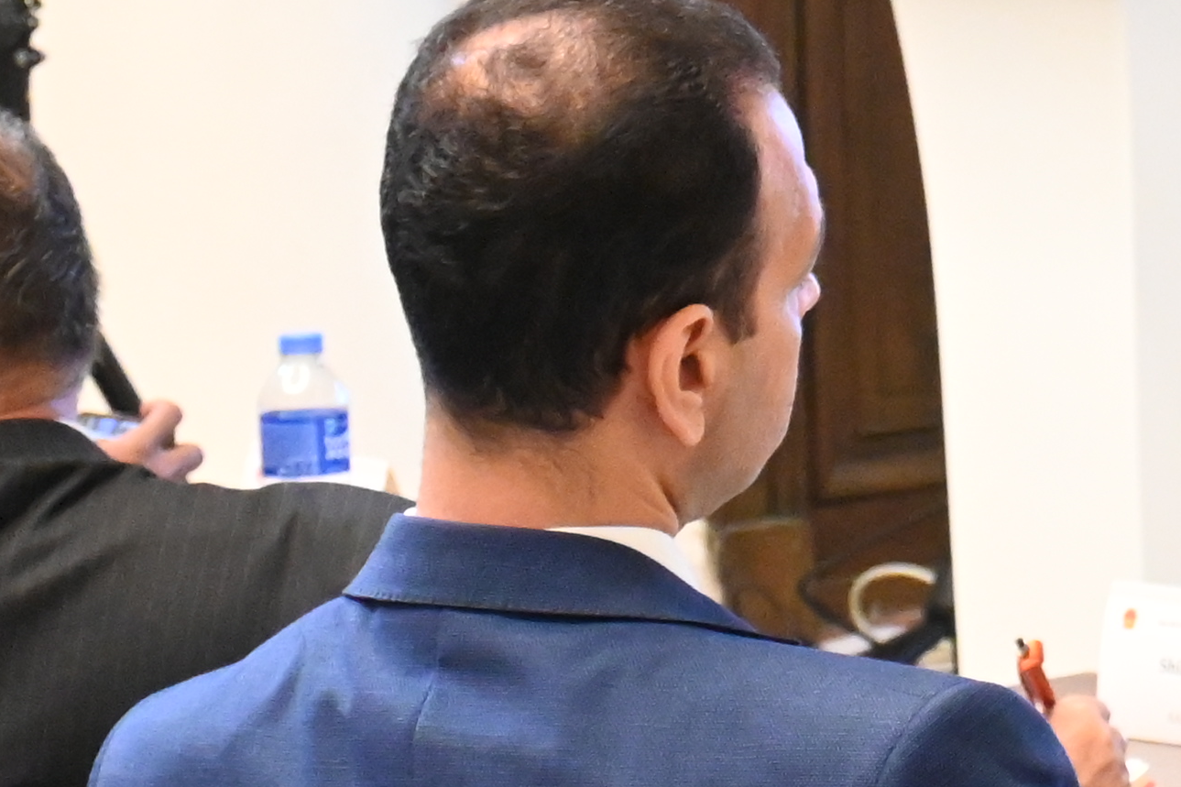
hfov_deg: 9.8
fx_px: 6694
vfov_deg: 6.7
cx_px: 1726
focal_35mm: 204
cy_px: -228
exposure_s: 1/60
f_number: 5
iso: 4500
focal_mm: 31.5
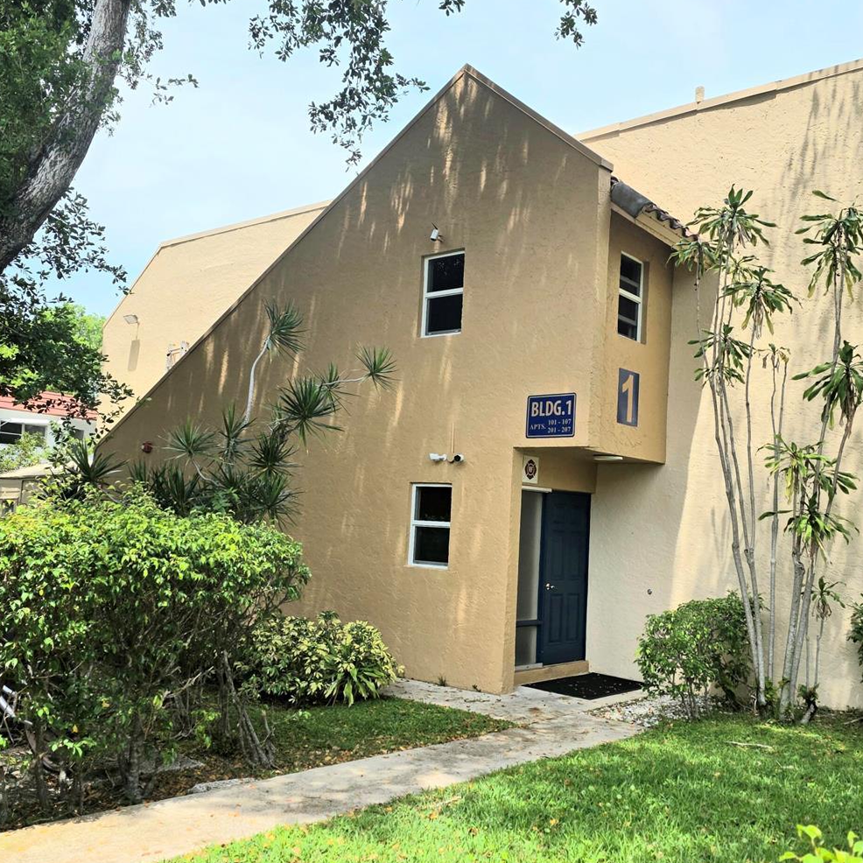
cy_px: 446
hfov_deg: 49.7
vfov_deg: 49.7
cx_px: 453
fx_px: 931
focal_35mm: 33
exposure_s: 1/10000
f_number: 1.7
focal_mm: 6.3
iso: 80
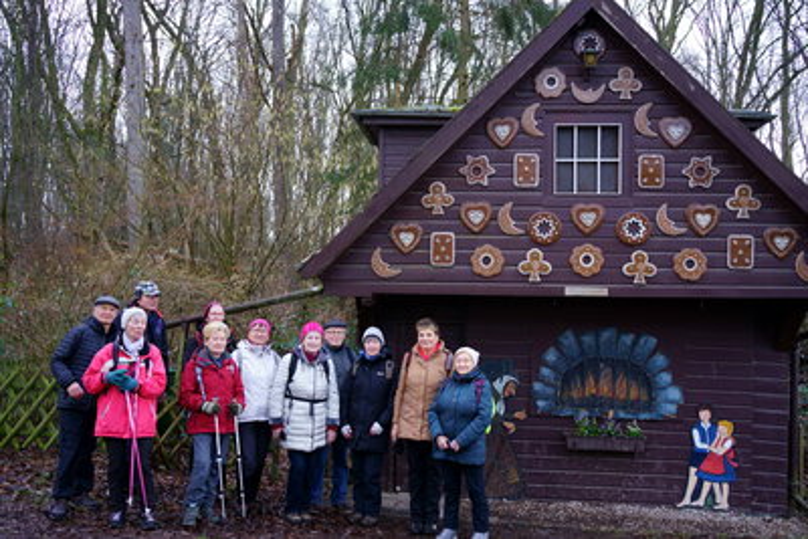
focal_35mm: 35
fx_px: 786
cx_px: 404
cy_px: 270
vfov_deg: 37.9
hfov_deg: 54.4
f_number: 5
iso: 500
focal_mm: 35
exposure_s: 1/60
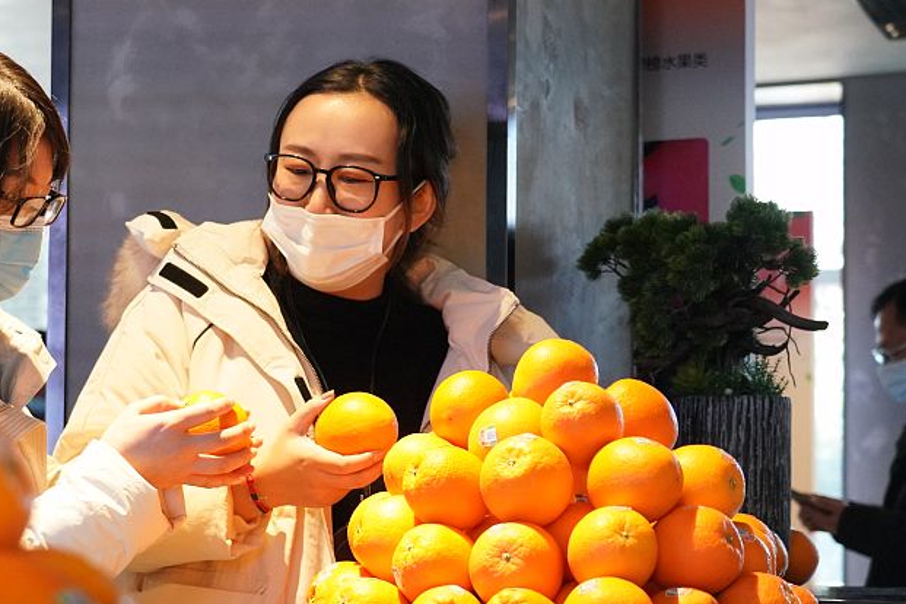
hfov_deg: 23.7
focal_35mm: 85
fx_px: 2139
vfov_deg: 16.0
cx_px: 251
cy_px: 409
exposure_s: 1/250
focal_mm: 44
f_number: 4
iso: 4000
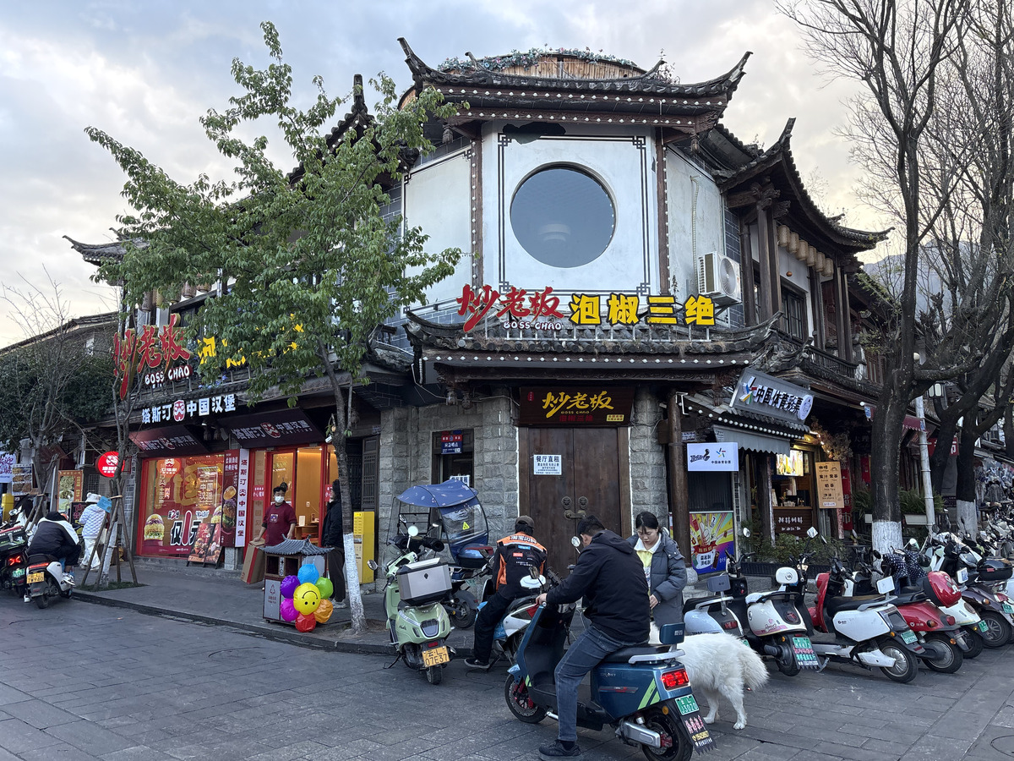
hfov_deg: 67.3
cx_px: 507
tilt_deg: +9.1
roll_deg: +1.3
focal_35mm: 26
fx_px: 762
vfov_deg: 53.1
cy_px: 380
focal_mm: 5.96
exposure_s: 1/200
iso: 80
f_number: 1.6
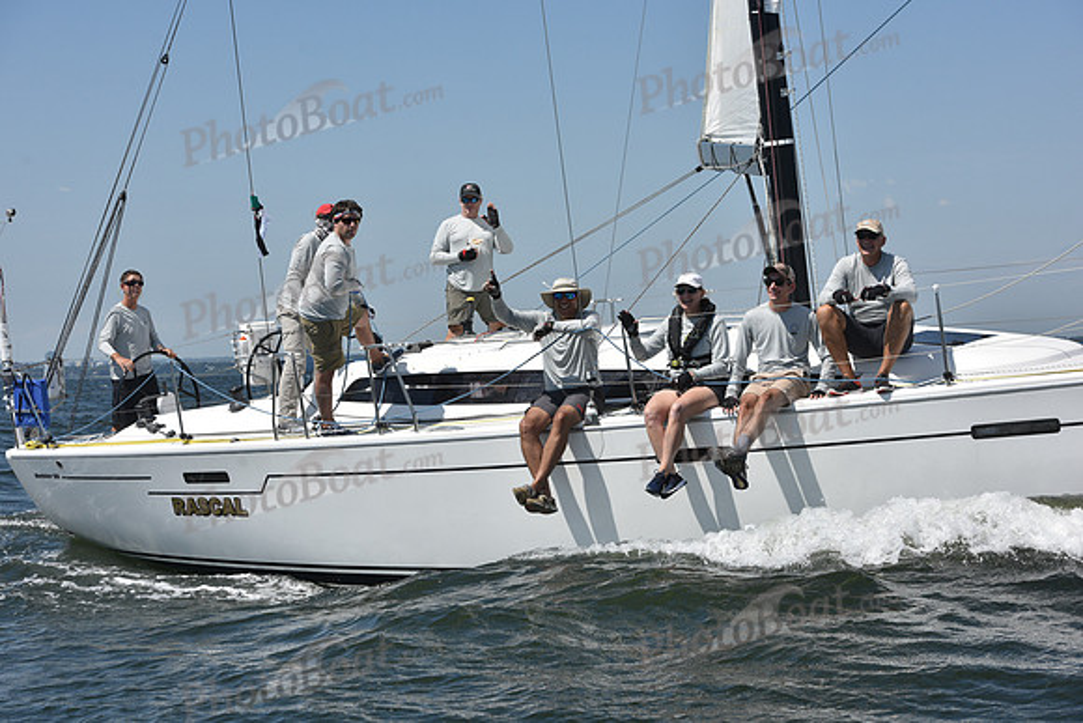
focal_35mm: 75
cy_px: 362
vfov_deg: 18.2
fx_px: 2257
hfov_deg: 27.0
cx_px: 542
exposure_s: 1/1250
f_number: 9
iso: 250
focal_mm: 75
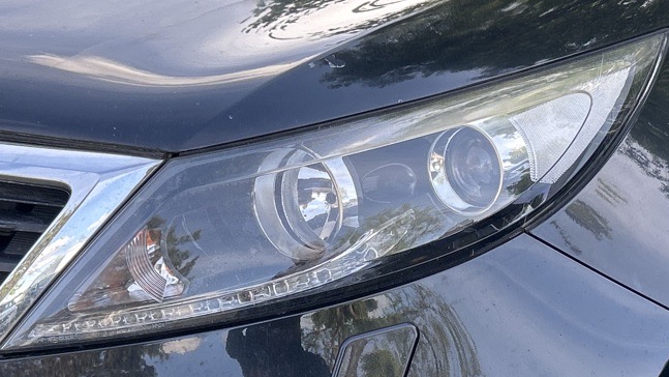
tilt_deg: -17.4
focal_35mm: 84
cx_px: 381
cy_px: 266
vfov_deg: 14.4
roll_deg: +1.9
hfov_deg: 25.3
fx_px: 1490
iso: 50
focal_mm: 5.7
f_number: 1.5
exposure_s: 1/380
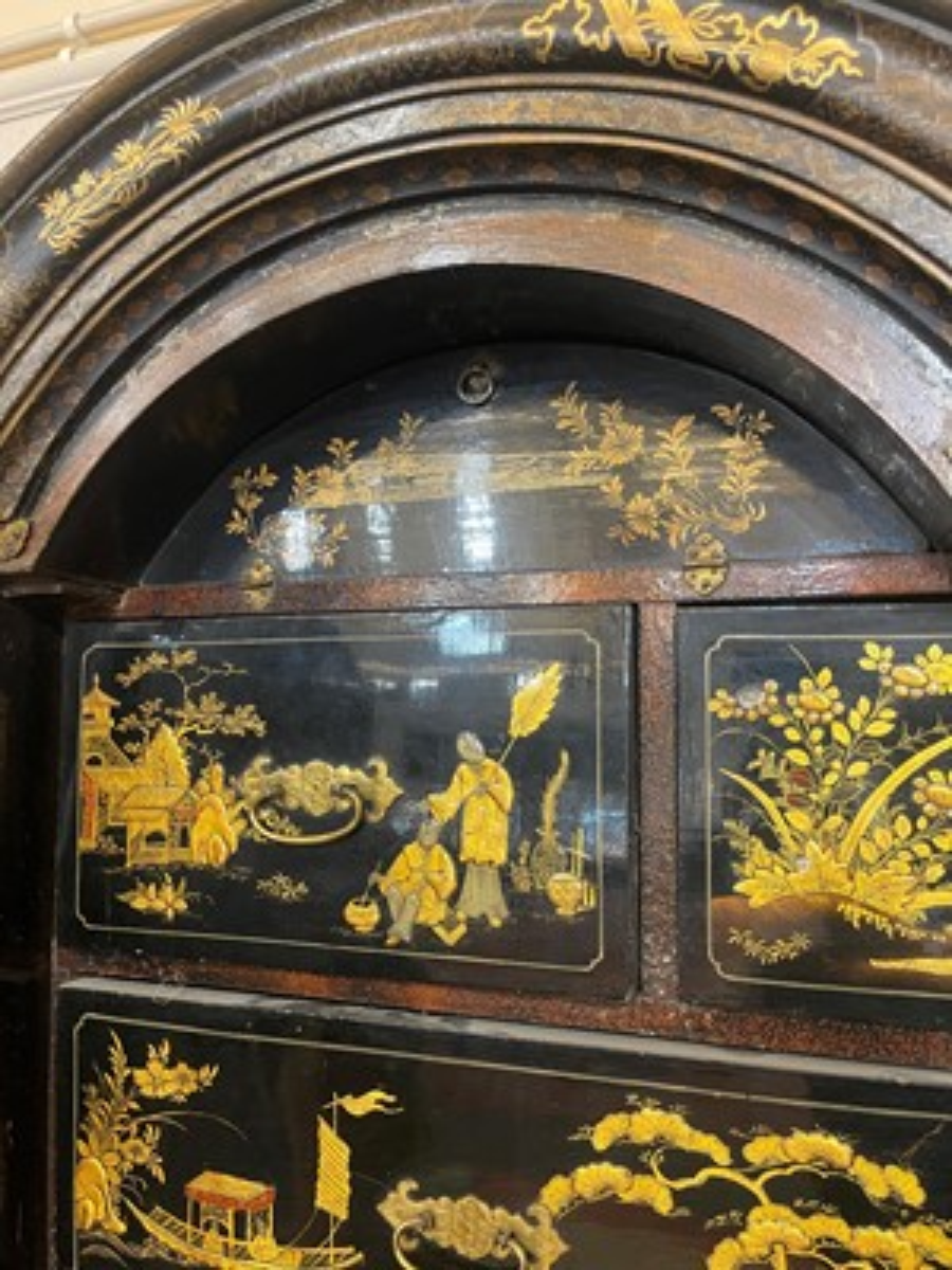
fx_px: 917
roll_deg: +0.7
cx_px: 476
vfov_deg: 69.4
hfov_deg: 54.9
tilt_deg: +5.3
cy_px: 635
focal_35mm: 25
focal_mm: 5.1
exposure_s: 1/50
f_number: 1.6
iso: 320
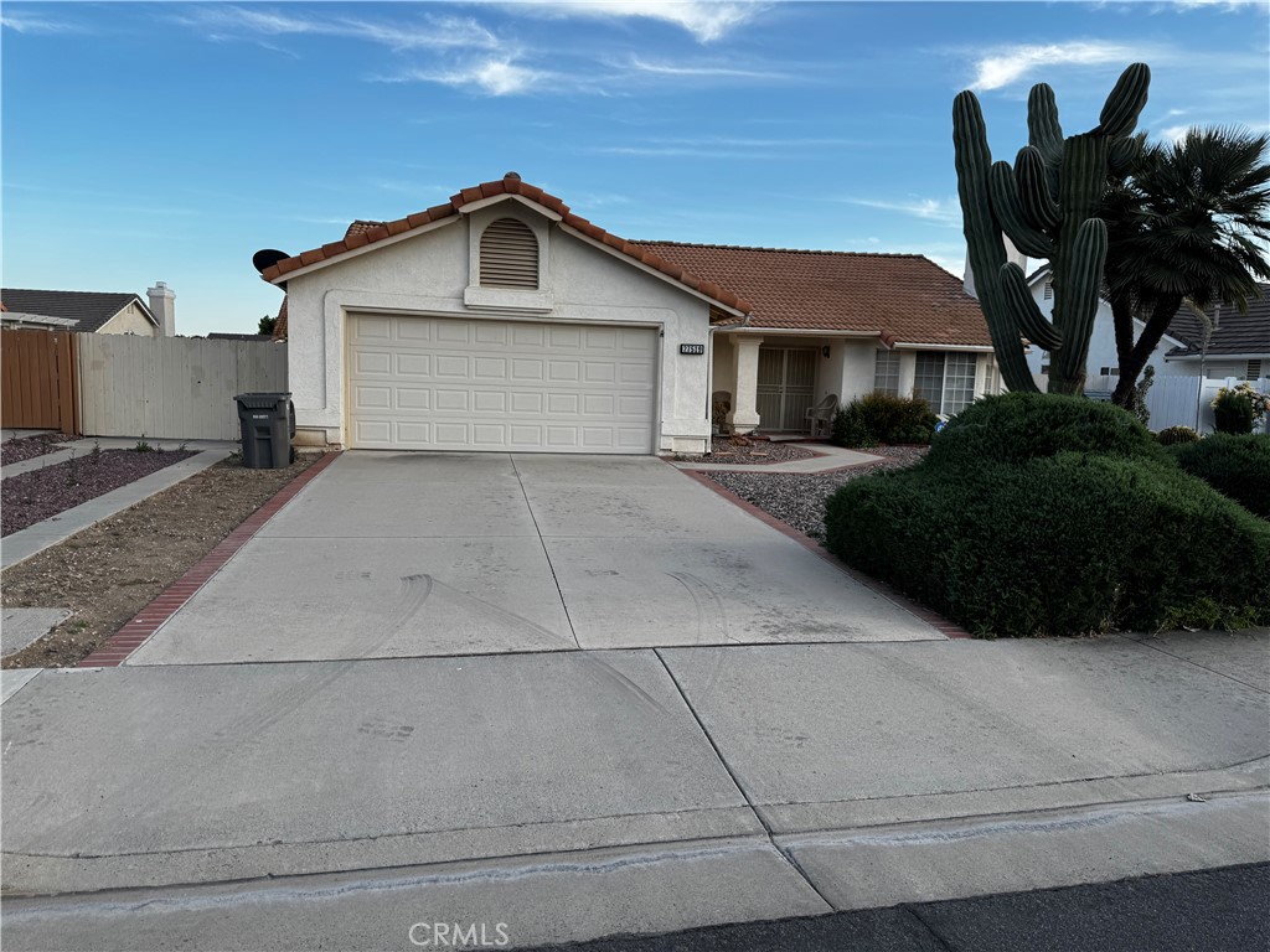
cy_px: 476
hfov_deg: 71.6
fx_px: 881
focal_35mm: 24
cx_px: 635
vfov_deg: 56.8
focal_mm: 6.76
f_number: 1.78
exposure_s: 1/1010
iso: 80
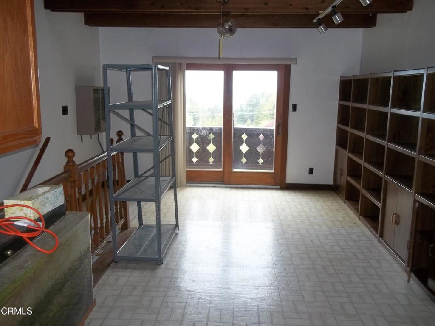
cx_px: 218
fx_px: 402
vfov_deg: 44.2
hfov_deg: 56.8
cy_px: 163
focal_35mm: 32
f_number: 2.9
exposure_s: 1/160
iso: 160
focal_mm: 5.7
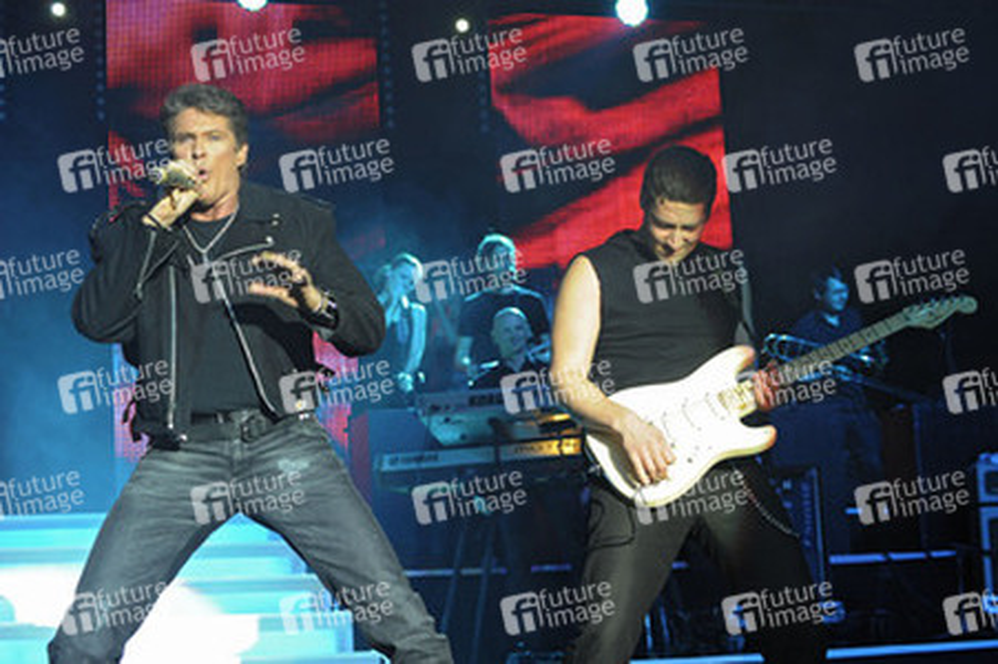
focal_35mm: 70
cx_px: 499
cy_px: 332
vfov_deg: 19.4
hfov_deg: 28.9
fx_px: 1939
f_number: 5.6
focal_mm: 70
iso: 4000
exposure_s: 1/200
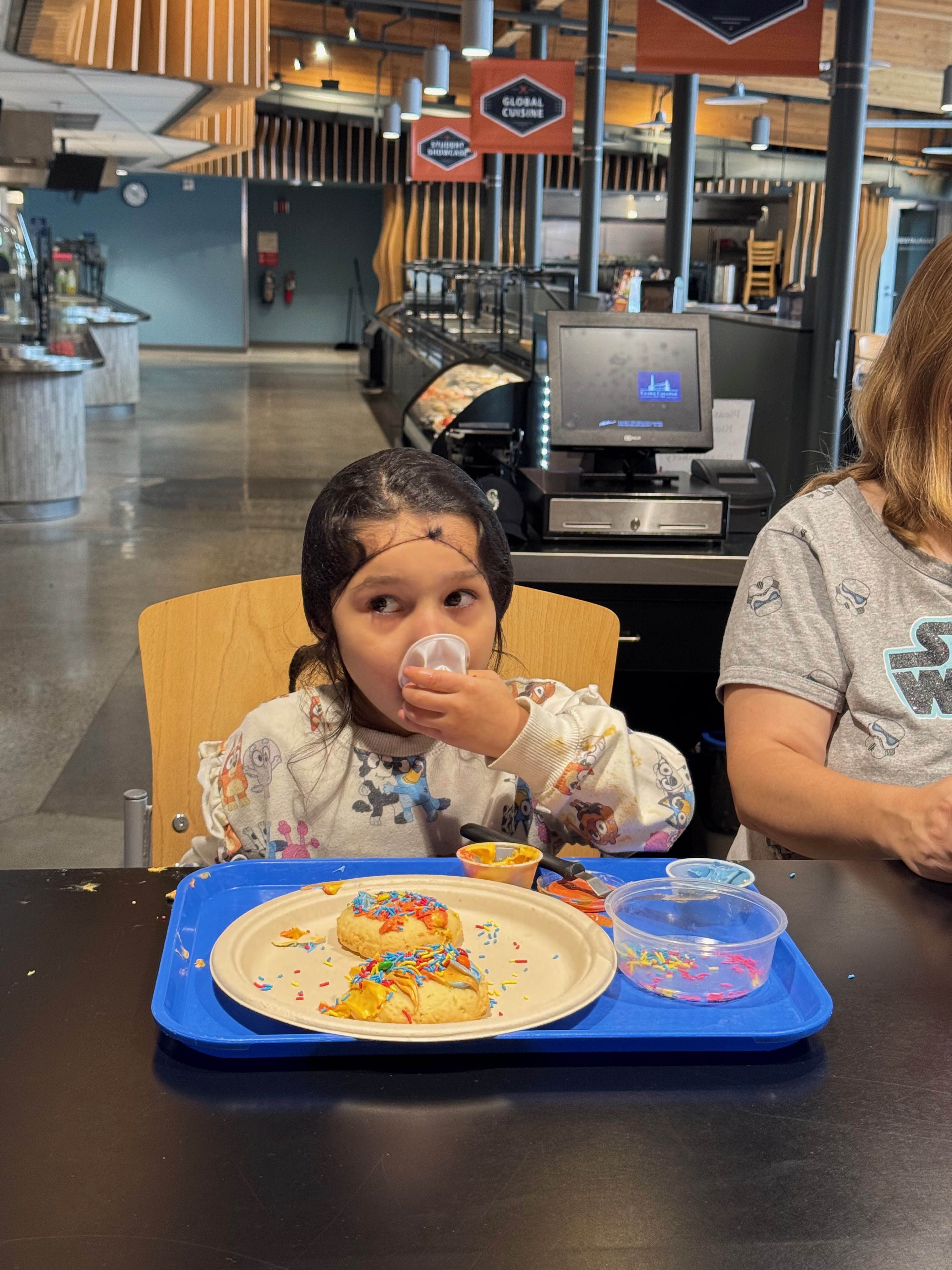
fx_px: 1760
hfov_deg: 30.3
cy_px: 635
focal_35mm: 48
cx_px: 476
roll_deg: -0.8
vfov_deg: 39.7
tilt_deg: -12.0
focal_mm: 6.76
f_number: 1.78
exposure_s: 1/40
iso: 200
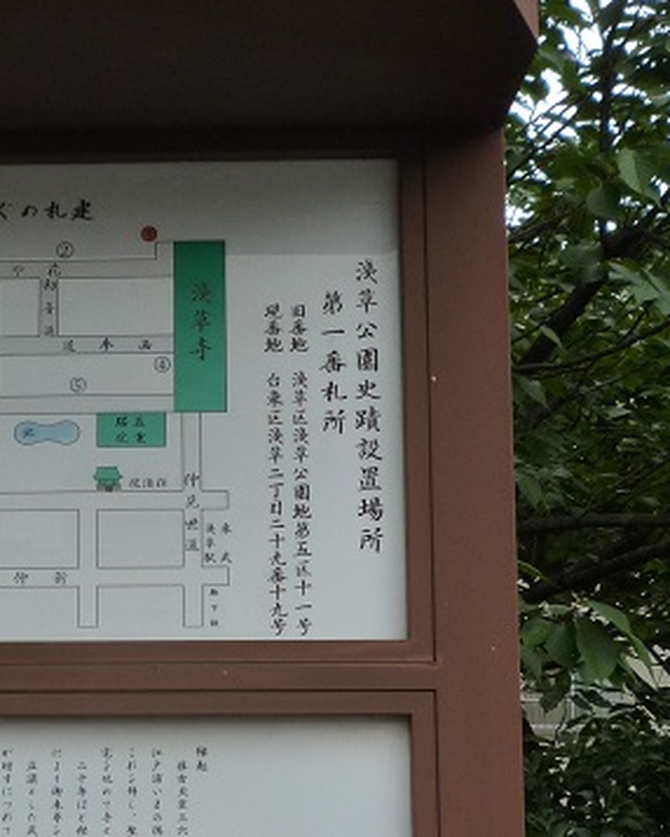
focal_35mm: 63
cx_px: 110
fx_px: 1560
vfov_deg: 29.5
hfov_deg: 23.8
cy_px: 631
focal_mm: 4.4
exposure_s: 1/500
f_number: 2.8
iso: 125
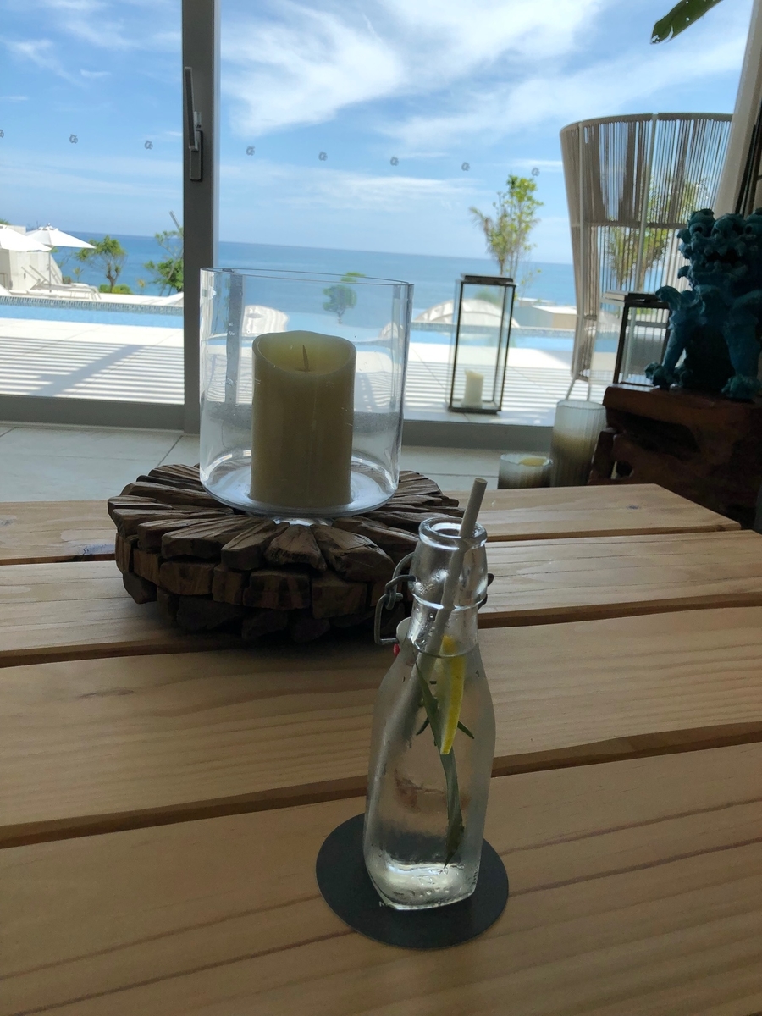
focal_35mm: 28
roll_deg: -3.6
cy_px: 508
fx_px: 822
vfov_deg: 63.4
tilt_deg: -17.0
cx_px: 381
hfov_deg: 49.7
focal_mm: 4
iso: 20
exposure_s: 1/1200
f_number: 1.8
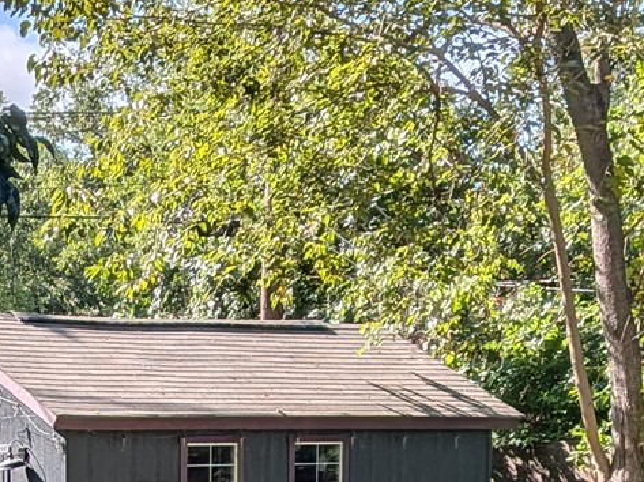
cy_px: 743
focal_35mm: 104
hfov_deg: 18.3
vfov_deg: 13.3
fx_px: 1933
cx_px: -31
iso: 28
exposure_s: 1/5848
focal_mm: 4.53
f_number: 1.7
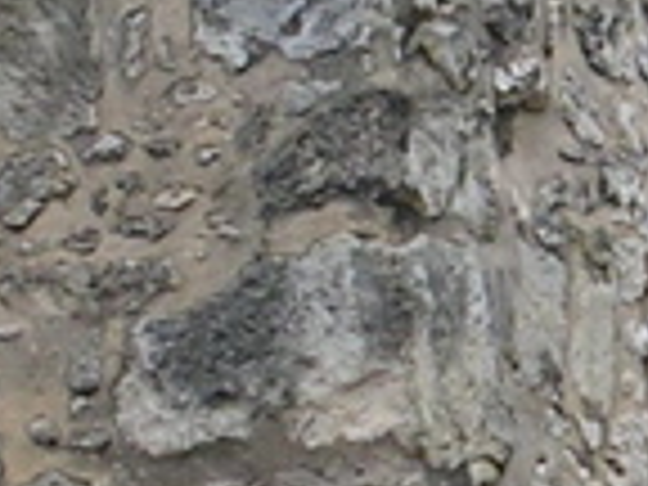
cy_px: 459
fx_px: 5279
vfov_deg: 5.3
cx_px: 873
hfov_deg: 6.9
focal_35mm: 282
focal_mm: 5.8
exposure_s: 1/161
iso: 50
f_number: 2.8
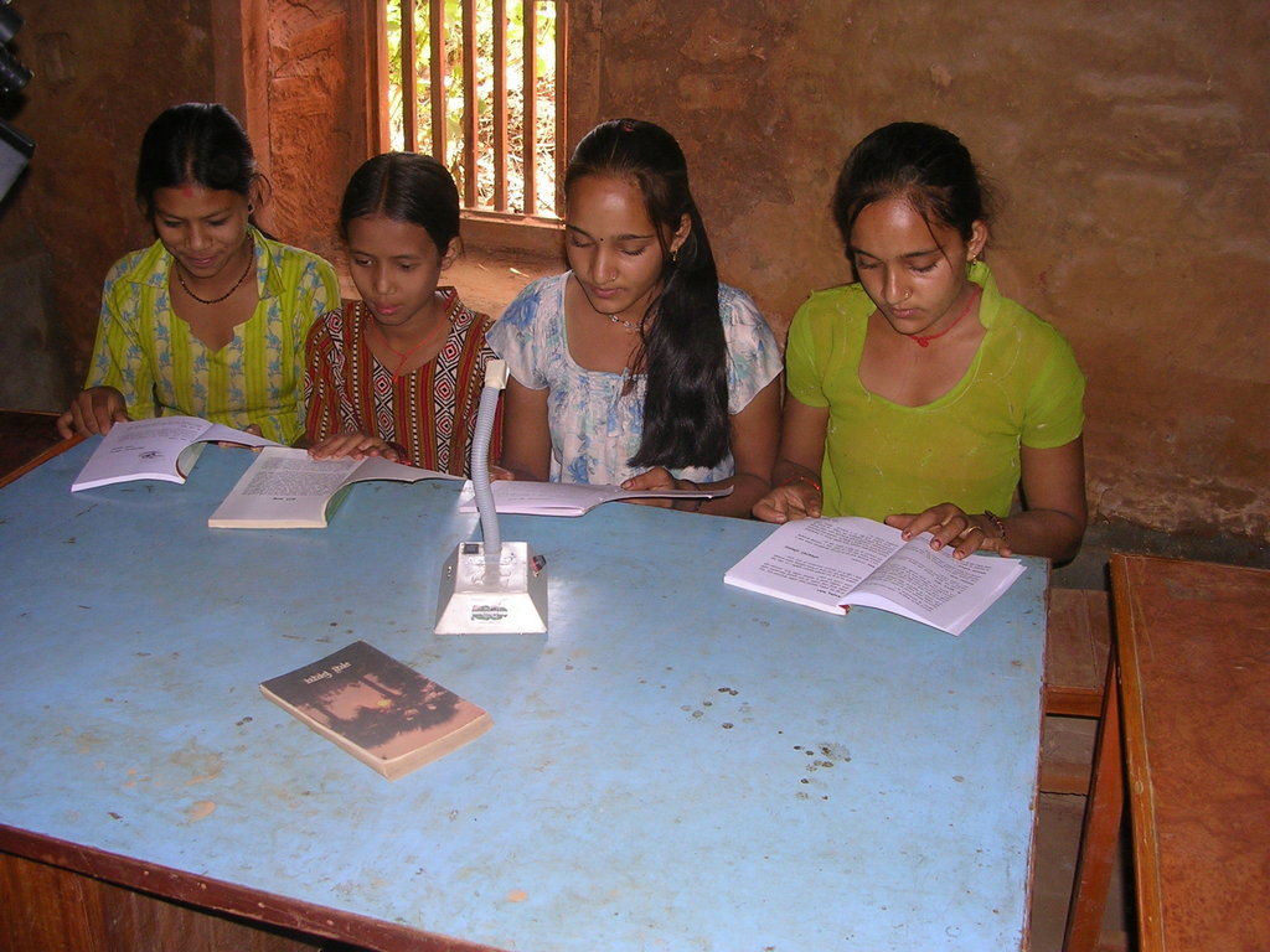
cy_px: 476
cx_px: 635
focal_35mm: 38
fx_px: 1394
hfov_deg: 49.0
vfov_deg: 37.7
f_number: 2.8
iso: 50
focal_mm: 5.8
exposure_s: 1/60.1
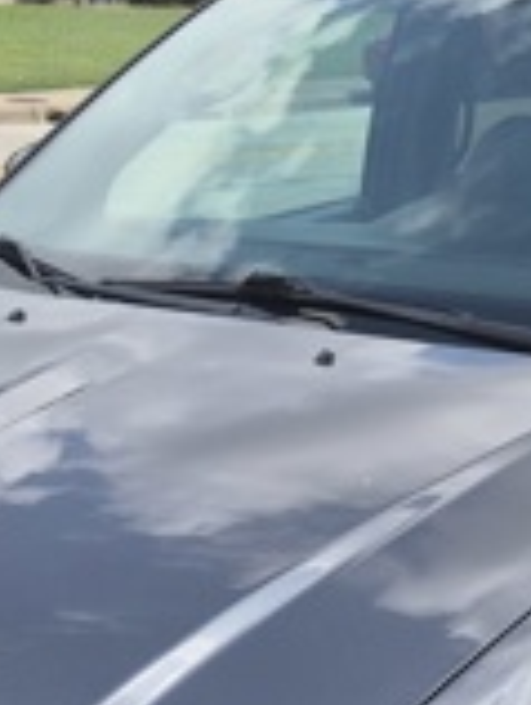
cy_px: 576
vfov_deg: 20.8
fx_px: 1897
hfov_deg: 15.6
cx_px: 553
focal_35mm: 93
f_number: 1.8
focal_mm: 5.4
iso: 80
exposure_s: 1/3200
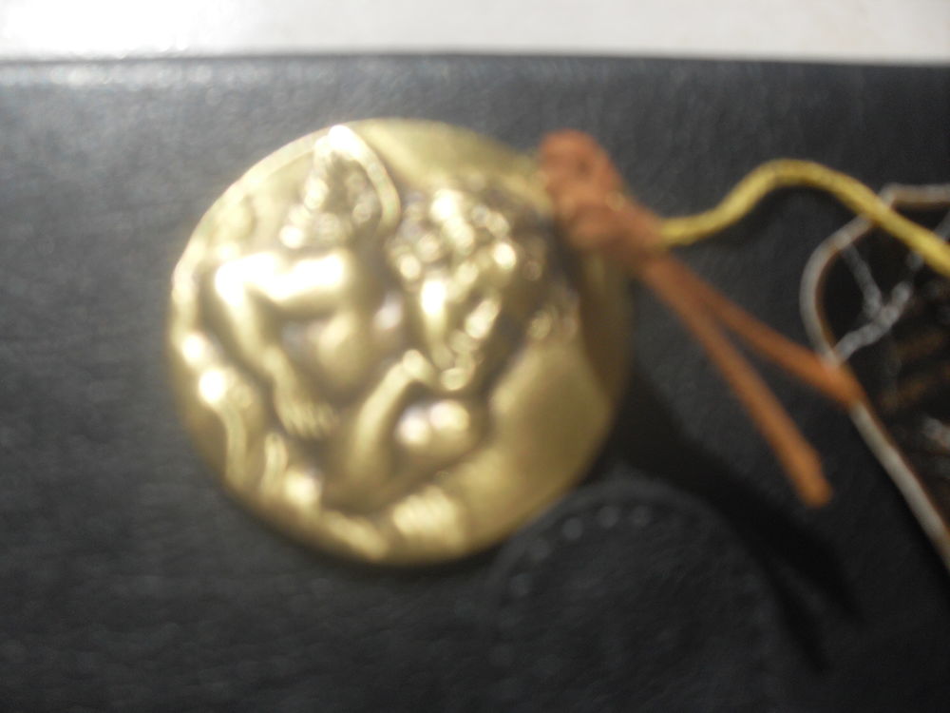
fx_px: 1015
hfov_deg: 50.1
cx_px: 475
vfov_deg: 38.7
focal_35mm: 37
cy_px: 356
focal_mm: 6.3
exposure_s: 1/250
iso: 80
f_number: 8.9
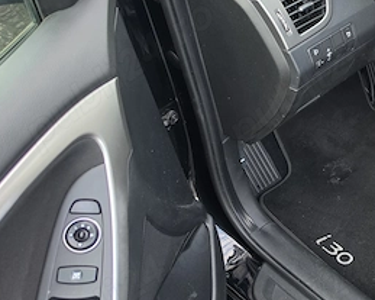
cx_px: 424
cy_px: 90
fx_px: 577
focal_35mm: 52
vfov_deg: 28.8
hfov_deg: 31.5
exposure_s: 1/180
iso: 100
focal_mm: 6.5
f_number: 1.4
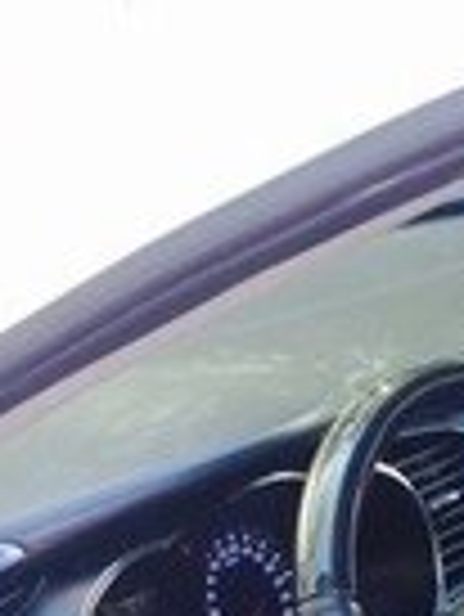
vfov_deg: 16.7
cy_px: 967
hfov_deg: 13.2
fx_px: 1874
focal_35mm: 105
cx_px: 721
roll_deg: +2.5
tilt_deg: -33.3
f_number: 2.2
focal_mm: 4.15
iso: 40
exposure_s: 1/33
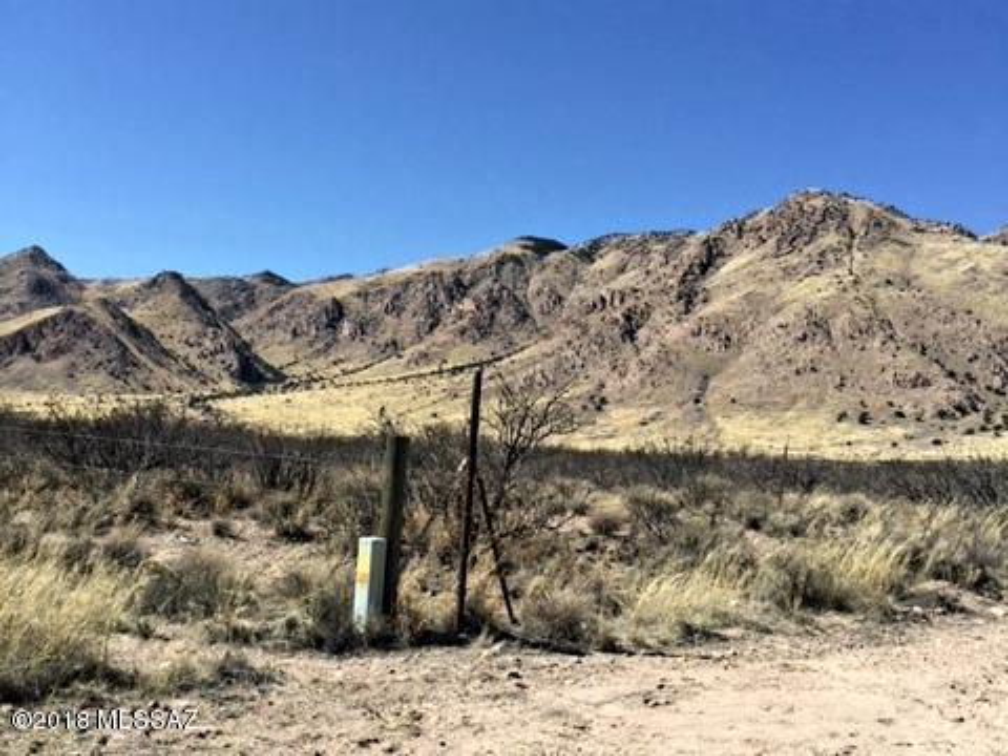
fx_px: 844
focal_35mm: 29
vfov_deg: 48.2
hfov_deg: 61.7
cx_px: 504
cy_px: 378
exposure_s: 1/2198
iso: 32
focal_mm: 4.15
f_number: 2.2
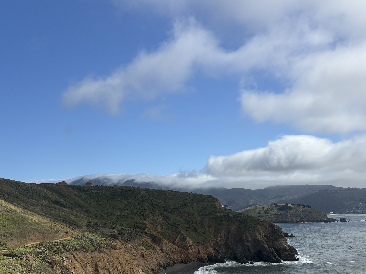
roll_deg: +1.6
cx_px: 214
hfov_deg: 45.6
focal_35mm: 41
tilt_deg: +4.7
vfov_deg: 34.8
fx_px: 434
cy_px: 182
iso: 50
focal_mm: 5.96
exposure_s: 1/6711
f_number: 1.6
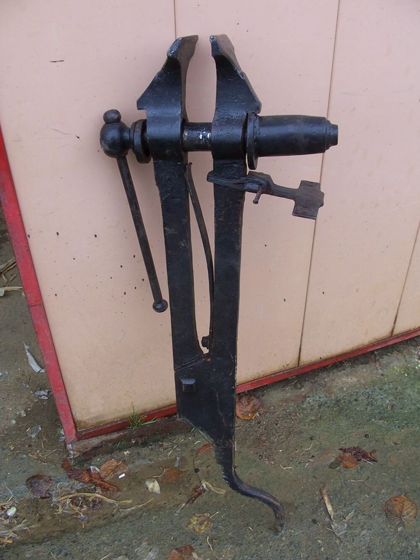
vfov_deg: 52.6
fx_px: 566
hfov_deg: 40.7
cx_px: 210
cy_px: 280
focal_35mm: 35
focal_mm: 6
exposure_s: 1/125
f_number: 2.8
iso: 80
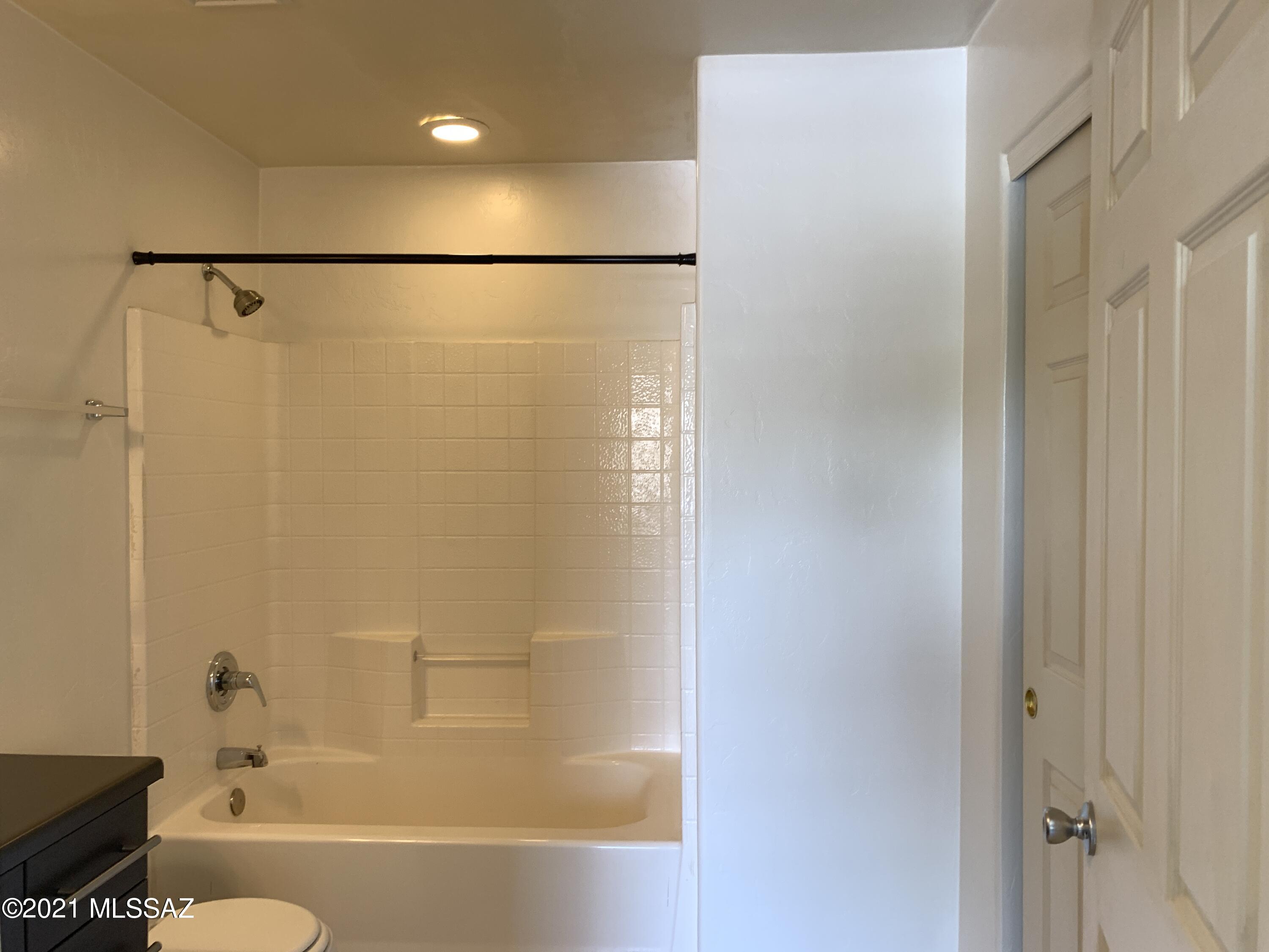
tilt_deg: -0.4
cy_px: 476
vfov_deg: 53.1
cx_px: 634
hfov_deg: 67.3
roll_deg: +0.6
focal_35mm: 26
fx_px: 953
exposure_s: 1/60
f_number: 1.8
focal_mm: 4.25
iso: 100
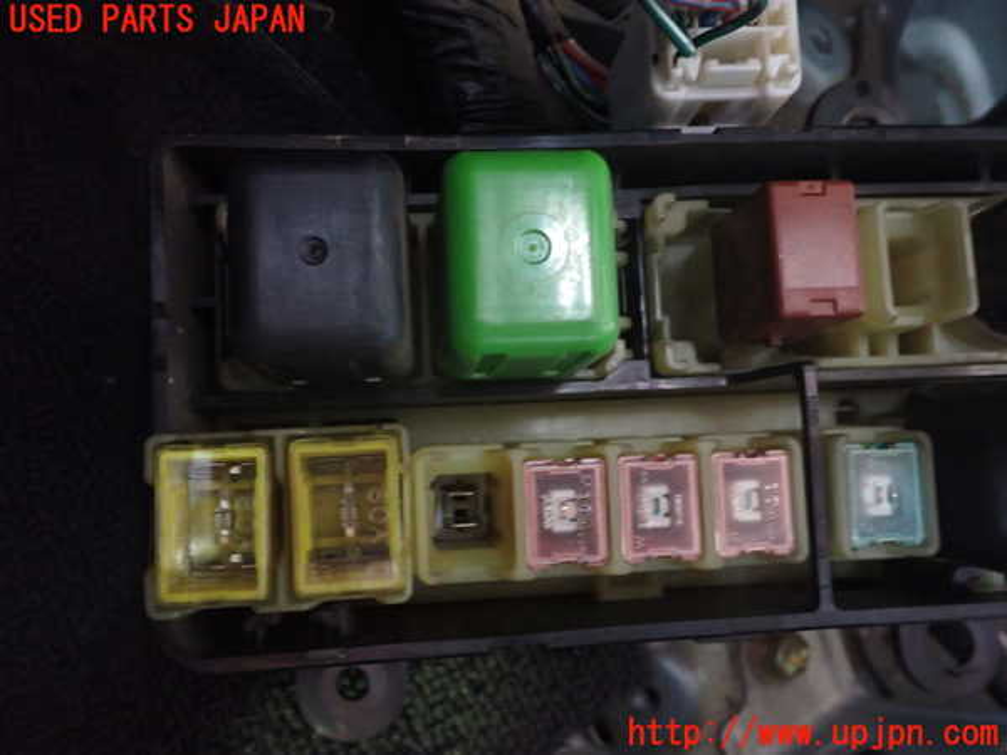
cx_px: 504
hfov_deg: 60.0
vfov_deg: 46.8
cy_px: 378
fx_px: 873
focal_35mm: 30
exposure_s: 1/13
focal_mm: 5.4
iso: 800
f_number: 2.3
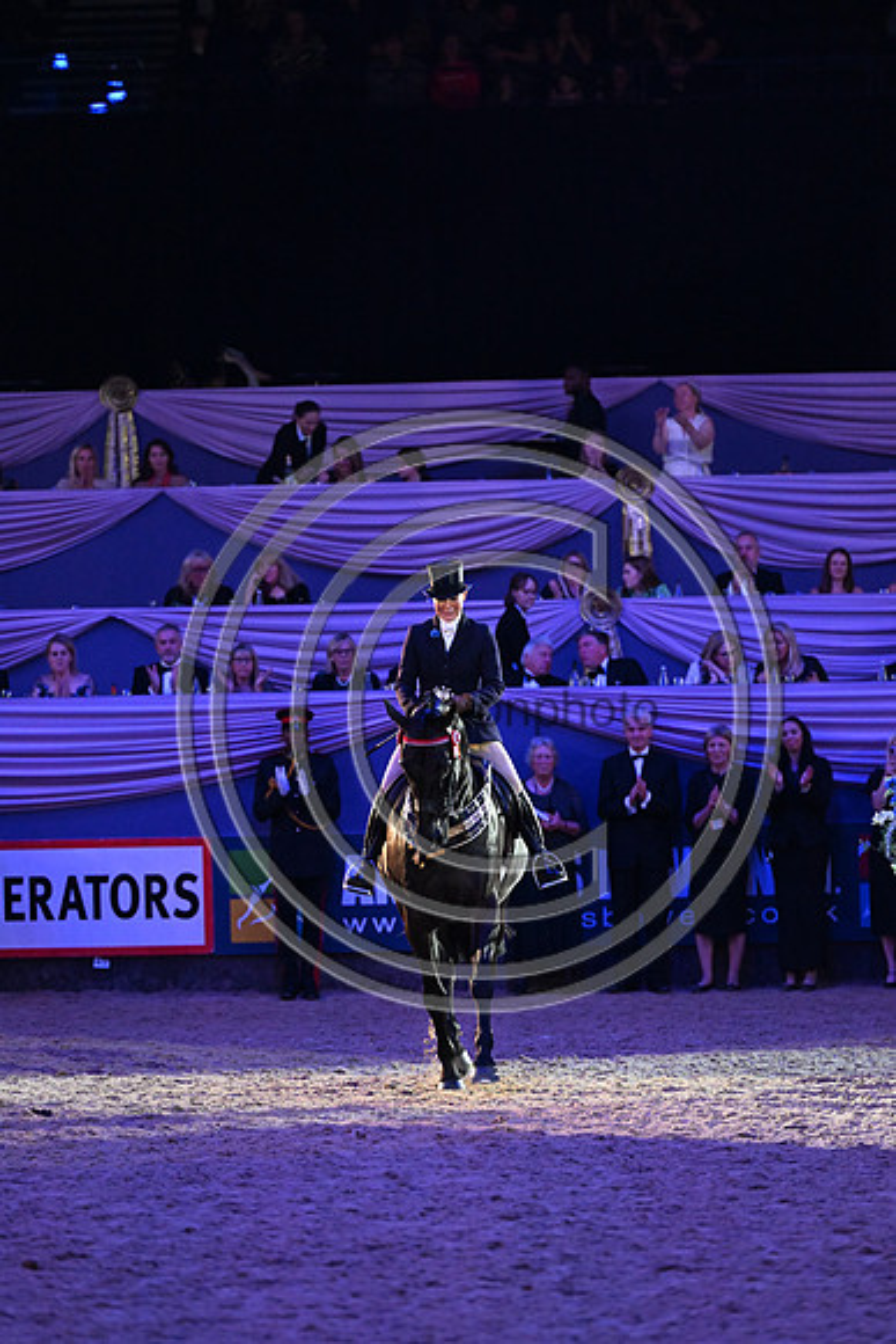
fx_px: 7462
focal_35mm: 200
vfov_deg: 10.3
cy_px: 672
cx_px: 448
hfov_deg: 6.9
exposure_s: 1/800
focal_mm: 200
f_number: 4
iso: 8000
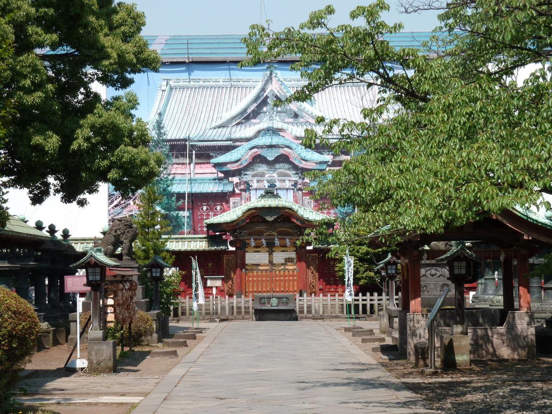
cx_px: 276
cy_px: 207
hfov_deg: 21.8
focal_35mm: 90
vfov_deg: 16.4
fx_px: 1435
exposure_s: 1/400
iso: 80
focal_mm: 14.7
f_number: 4.3
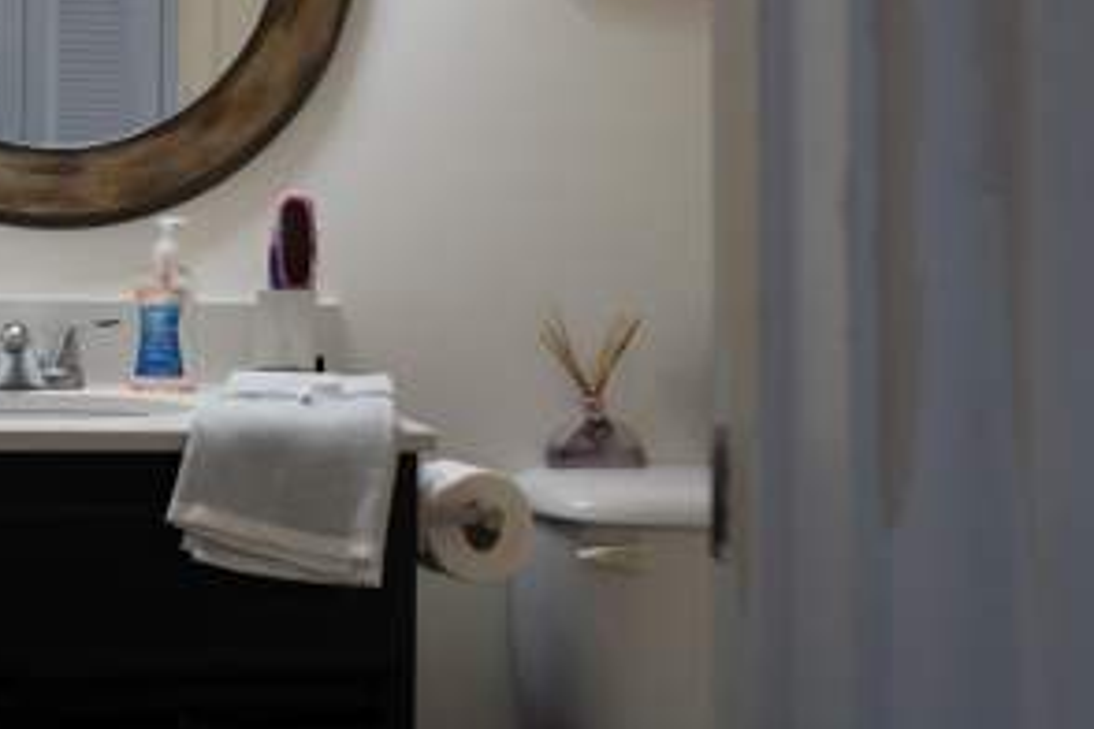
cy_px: 171
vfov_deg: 27.1
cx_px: 238
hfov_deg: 39.0
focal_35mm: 49
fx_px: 1489
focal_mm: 30
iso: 640
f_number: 4
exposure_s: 1/160
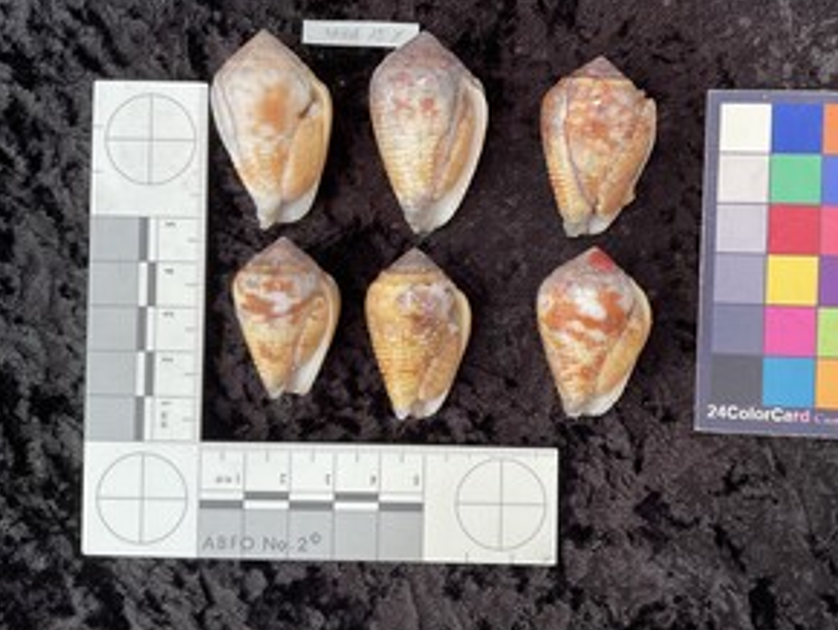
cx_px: 483
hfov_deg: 52.4
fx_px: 848
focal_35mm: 35
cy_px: 311
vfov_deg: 40.8
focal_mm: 3
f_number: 1.8
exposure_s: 1/120
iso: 50
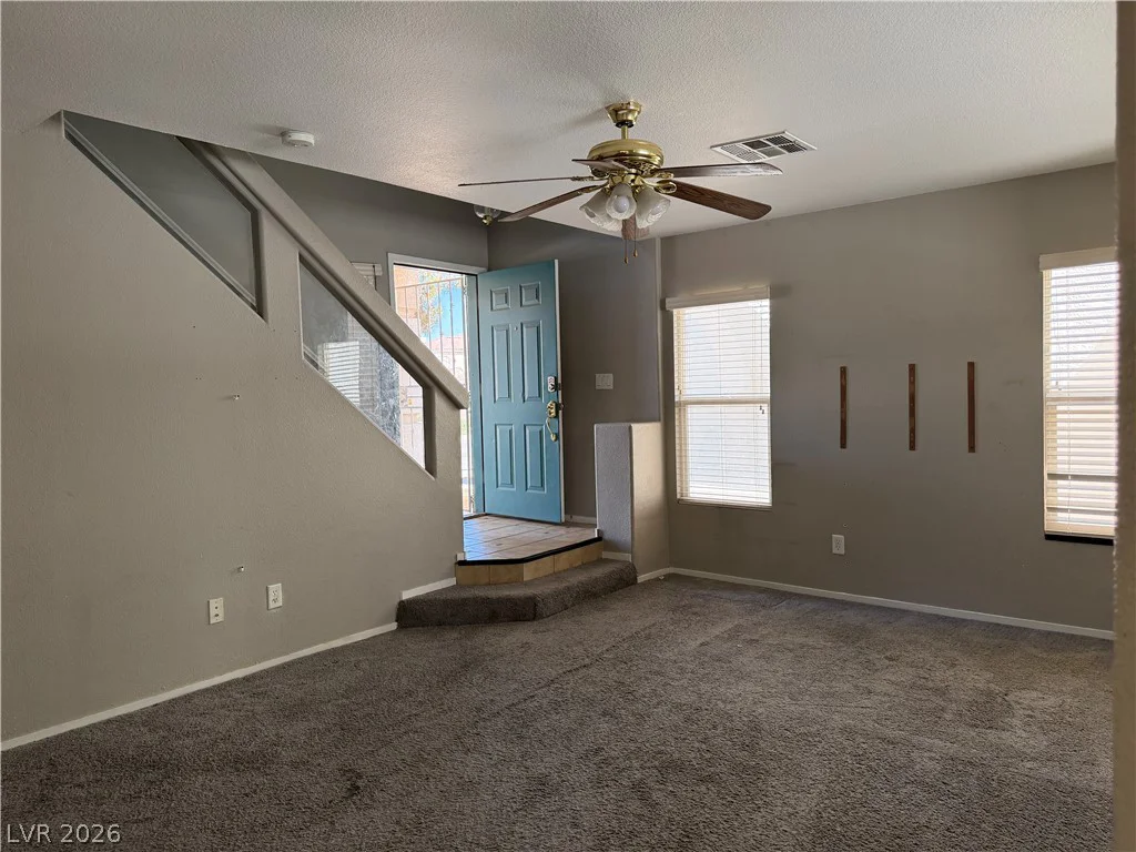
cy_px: 426
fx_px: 788
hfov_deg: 71.6
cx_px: 568
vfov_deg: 56.8
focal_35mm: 24
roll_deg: +1.7
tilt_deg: -1.6
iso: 200
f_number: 1.78
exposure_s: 1/170
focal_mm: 6.76
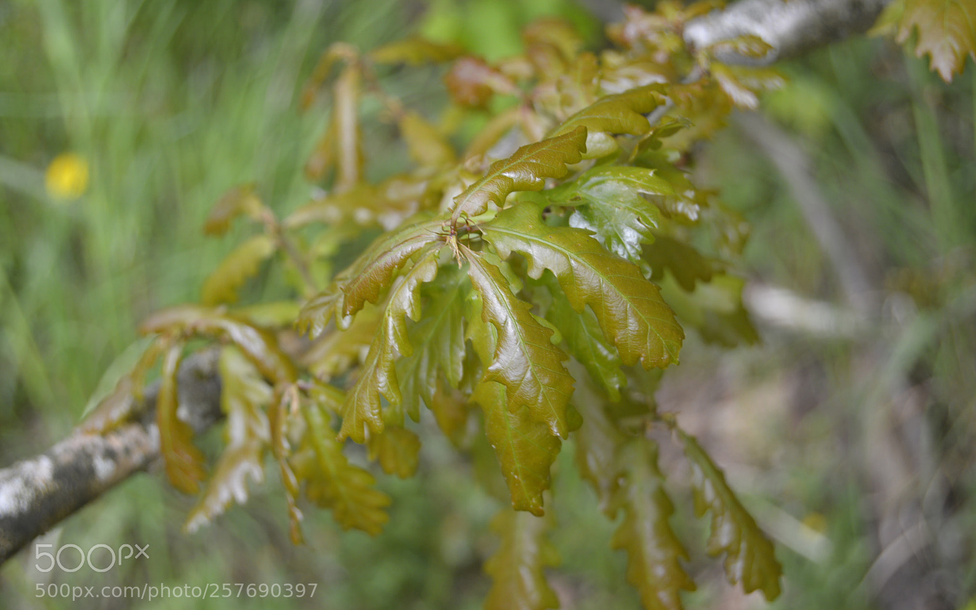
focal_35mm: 85
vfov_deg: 15.4
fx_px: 2248
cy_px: 312
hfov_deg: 24.5
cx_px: 488
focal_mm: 55
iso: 180
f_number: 5.6
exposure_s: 1/125
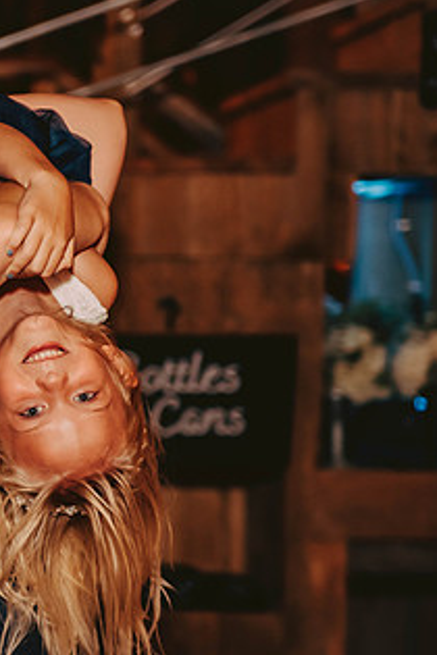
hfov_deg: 9.8
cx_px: -129
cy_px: 292
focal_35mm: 138
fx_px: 2513
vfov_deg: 14.9
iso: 1250
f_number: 2.8
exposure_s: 1/125
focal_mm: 75
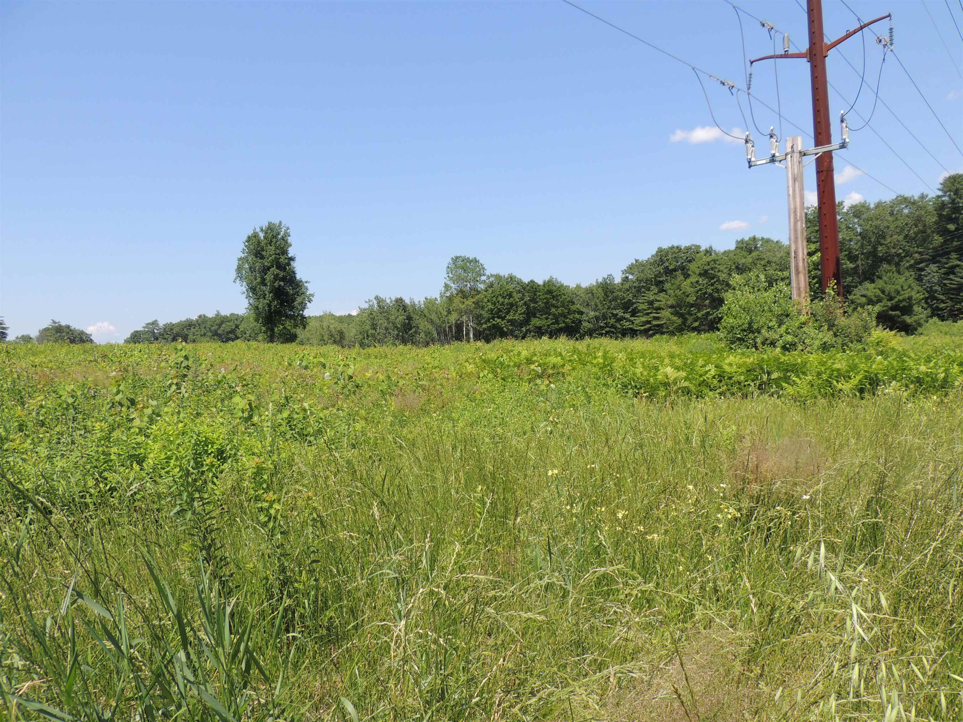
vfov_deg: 56.8
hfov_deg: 71.6
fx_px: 668
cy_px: 361
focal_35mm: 24
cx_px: 482
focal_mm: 4.3
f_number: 3.7
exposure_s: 1/640
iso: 100
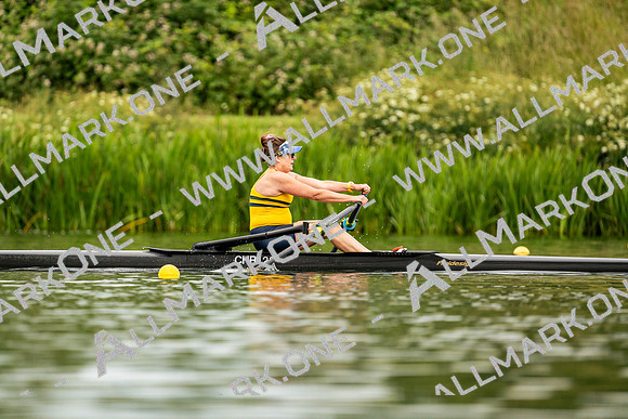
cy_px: 210
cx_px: 314
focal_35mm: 600
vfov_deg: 2.3
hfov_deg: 3.4
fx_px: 10469
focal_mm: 600
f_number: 6.3
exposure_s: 1/2000
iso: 640
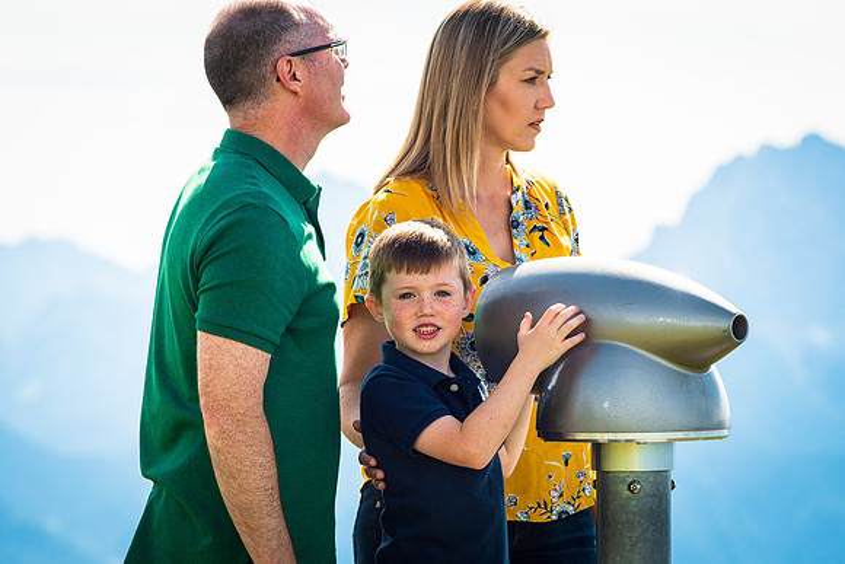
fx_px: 5046
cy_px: 313
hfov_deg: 9.6
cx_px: 469
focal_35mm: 215
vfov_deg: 6.4
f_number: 5.6
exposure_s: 1/800
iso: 100
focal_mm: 145
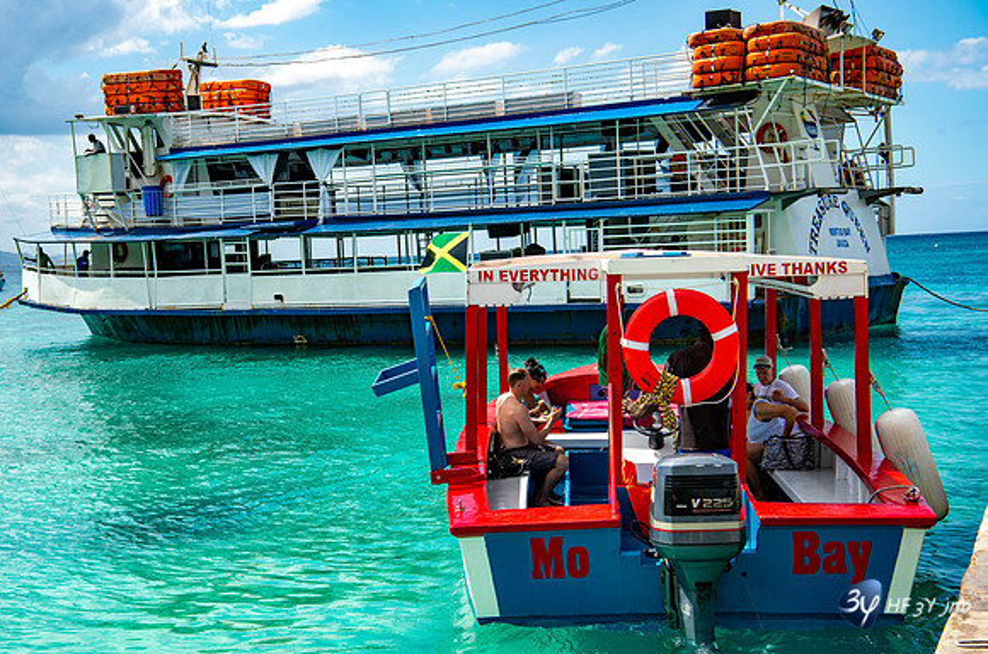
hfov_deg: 38.2
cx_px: 514
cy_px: 342
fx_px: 1427
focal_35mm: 52
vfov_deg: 25.8
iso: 100
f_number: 8
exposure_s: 1/250
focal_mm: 50
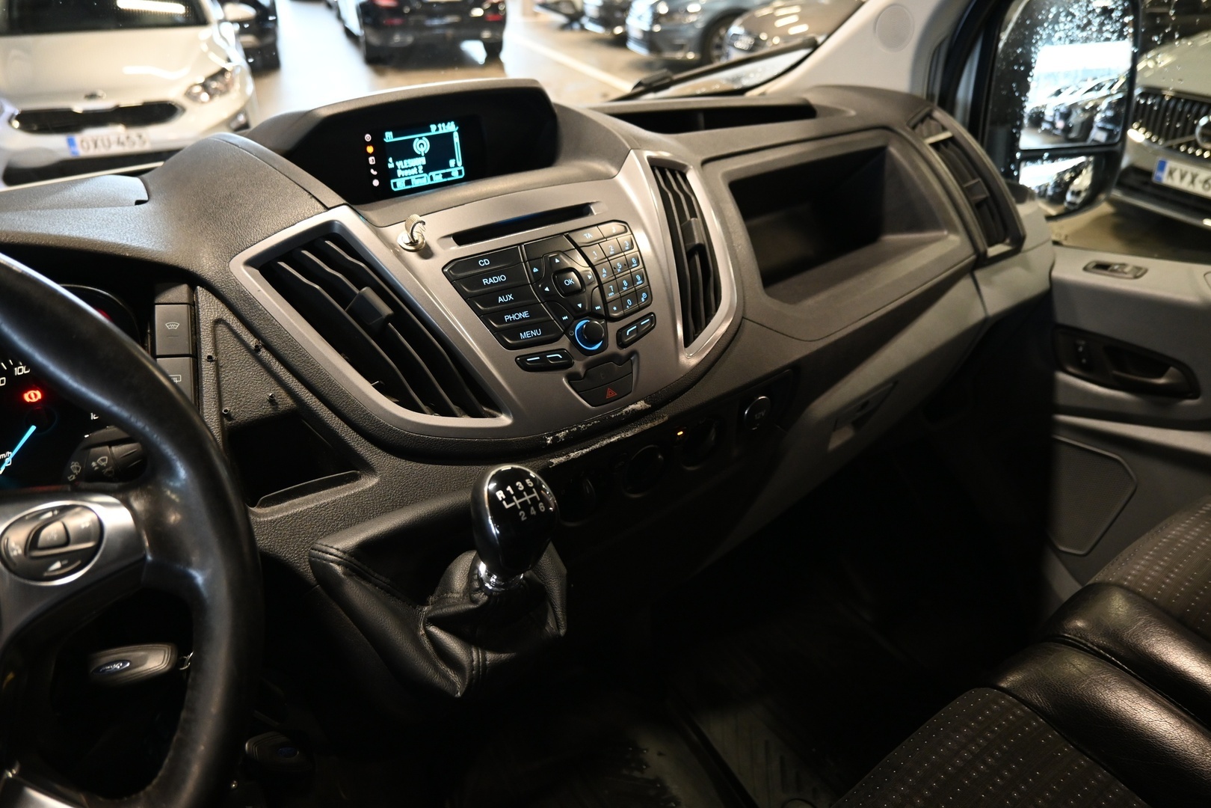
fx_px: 807
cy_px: 404
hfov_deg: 73.7
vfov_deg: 53.1
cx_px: 606
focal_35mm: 24
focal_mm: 16
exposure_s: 1/25
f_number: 3.5
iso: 1250
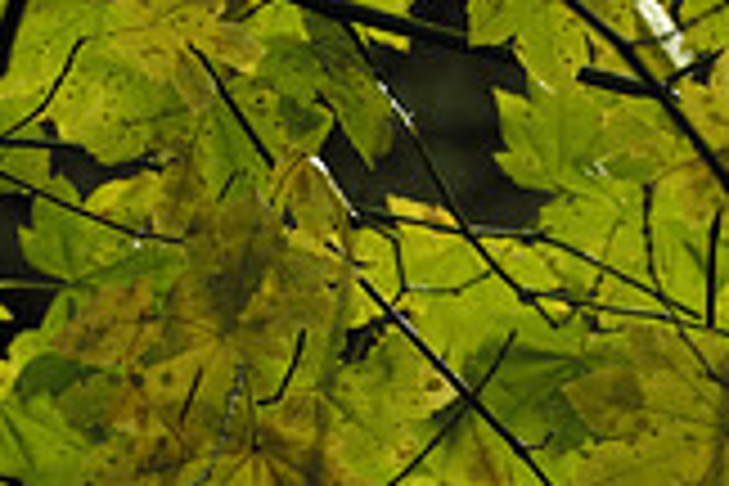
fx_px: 19560
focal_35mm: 966
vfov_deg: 1.4
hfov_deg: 2.1
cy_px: 250
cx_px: 450
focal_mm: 180
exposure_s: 1/4
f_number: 11
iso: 100
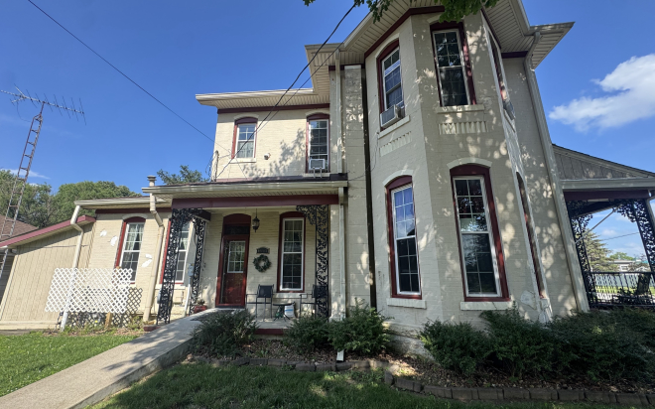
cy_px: 213
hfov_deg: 101.5
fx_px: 268
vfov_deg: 74.7
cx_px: 327
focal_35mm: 15
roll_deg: -0.5
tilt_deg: +14.5
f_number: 2.2
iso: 40
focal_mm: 2.22
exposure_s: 1/556
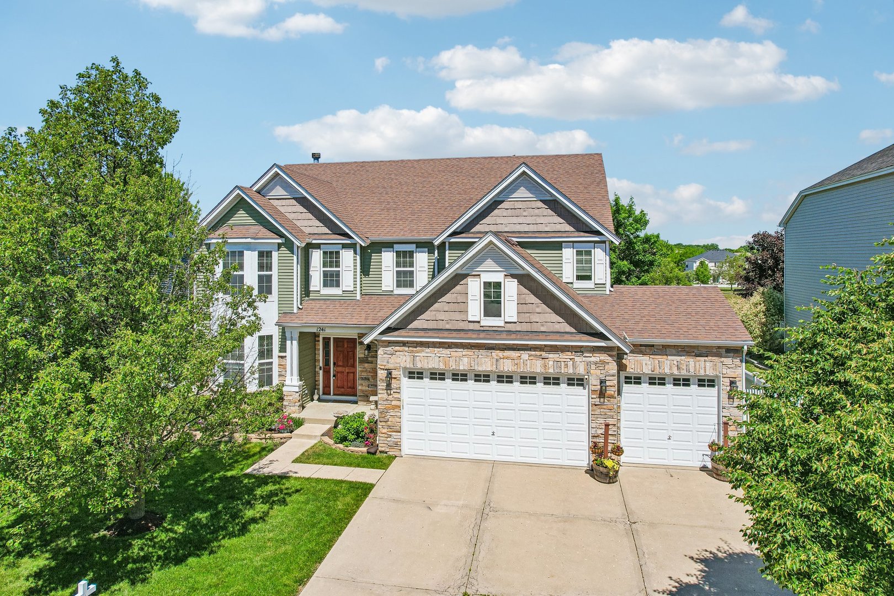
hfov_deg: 78.6
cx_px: 447
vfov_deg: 57.2
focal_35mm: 22
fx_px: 546
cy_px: 298
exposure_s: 1/2500
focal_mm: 8.4
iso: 120
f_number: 2.8
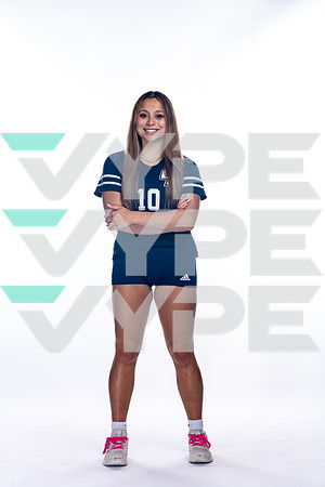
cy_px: 244
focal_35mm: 102
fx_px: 1381
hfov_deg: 13.4
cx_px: 162
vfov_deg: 20.0
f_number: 5.6
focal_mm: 102
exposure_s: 1/250
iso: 400
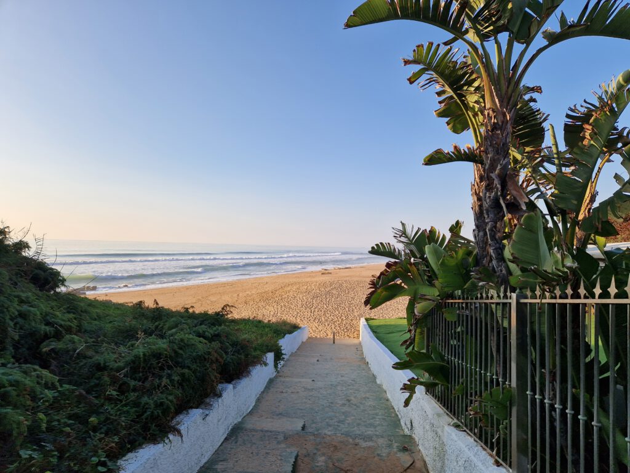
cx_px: 315
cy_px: 236
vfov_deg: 58.9
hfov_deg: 73.9
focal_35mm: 23
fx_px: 419
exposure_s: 1/1040
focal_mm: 5.4
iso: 50
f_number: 1.8
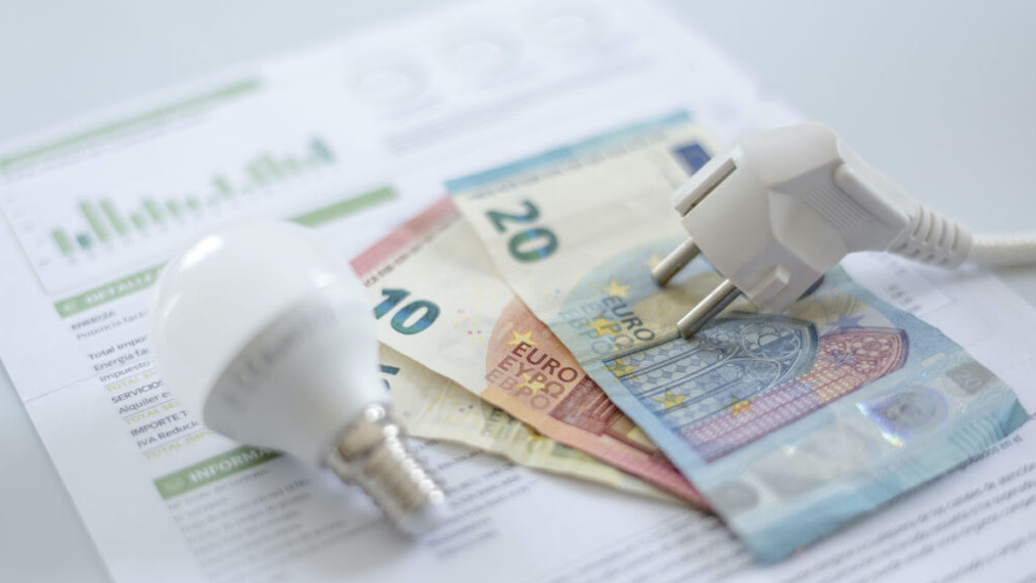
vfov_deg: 22.6
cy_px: 310
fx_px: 1456
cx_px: 520
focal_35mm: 53
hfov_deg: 39.2
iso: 400
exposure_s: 1/60
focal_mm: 50
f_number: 1.8
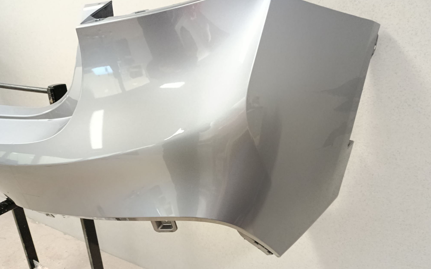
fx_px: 305
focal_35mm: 26
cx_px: 215
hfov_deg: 70.4
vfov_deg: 47.6
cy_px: 135
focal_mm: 5.24
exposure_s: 1/25
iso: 3161
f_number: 1.7
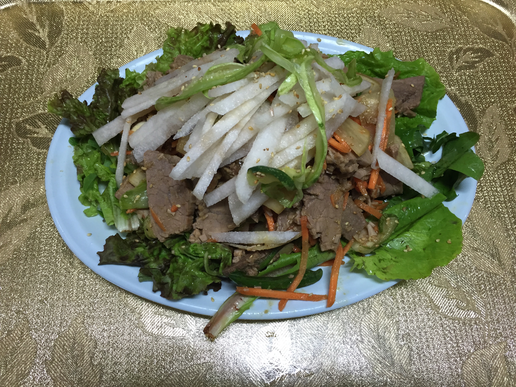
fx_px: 432
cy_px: 194
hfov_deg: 61.7
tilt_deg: -68.1
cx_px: 258
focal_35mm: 29
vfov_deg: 48.2
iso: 50
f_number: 2.2
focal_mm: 4.15
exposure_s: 1/30
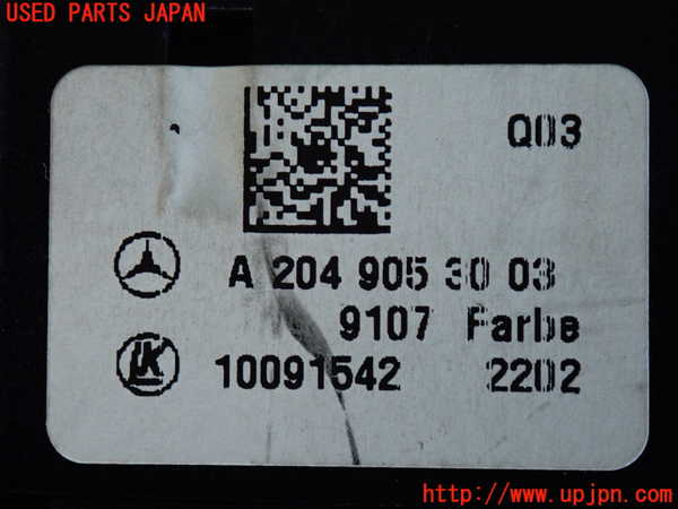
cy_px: 254
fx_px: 1959
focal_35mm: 100
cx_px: 339
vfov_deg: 14.8
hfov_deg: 19.6
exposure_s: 1/125
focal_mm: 18
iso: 800
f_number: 4.9
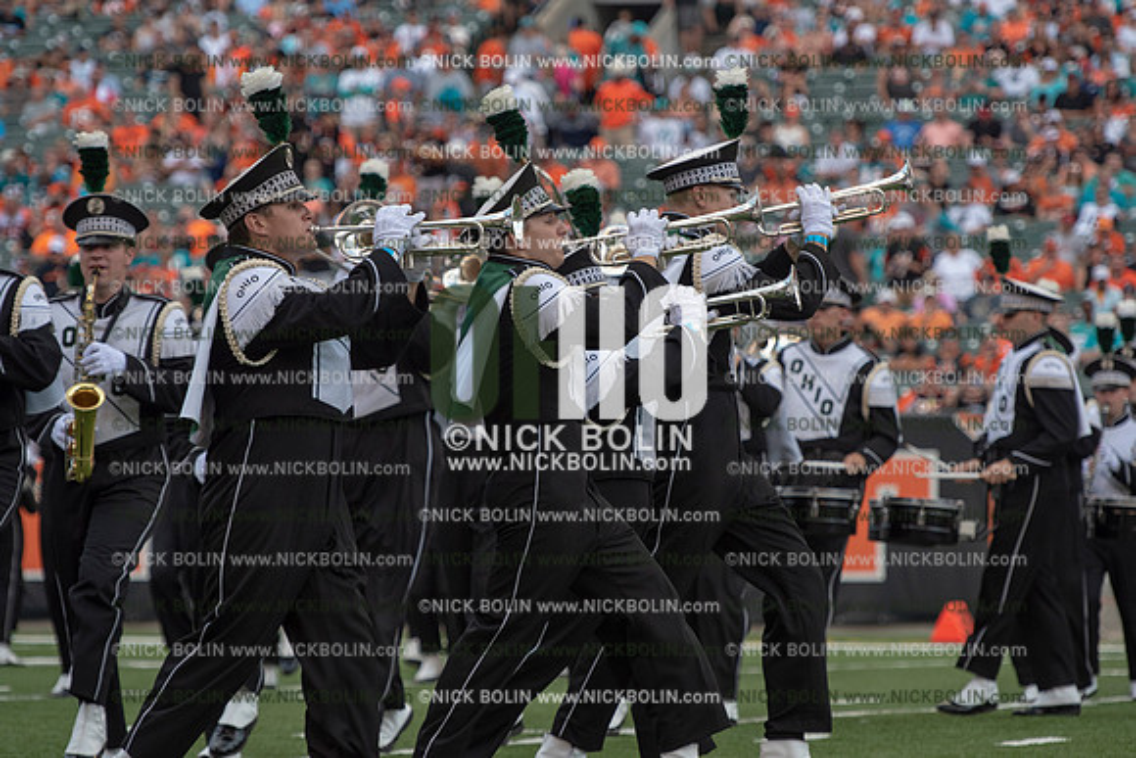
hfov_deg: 9.8
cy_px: 379
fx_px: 6628
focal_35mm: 210
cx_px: 568
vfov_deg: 6.5
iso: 400
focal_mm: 210
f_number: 5.6
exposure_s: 1/1250
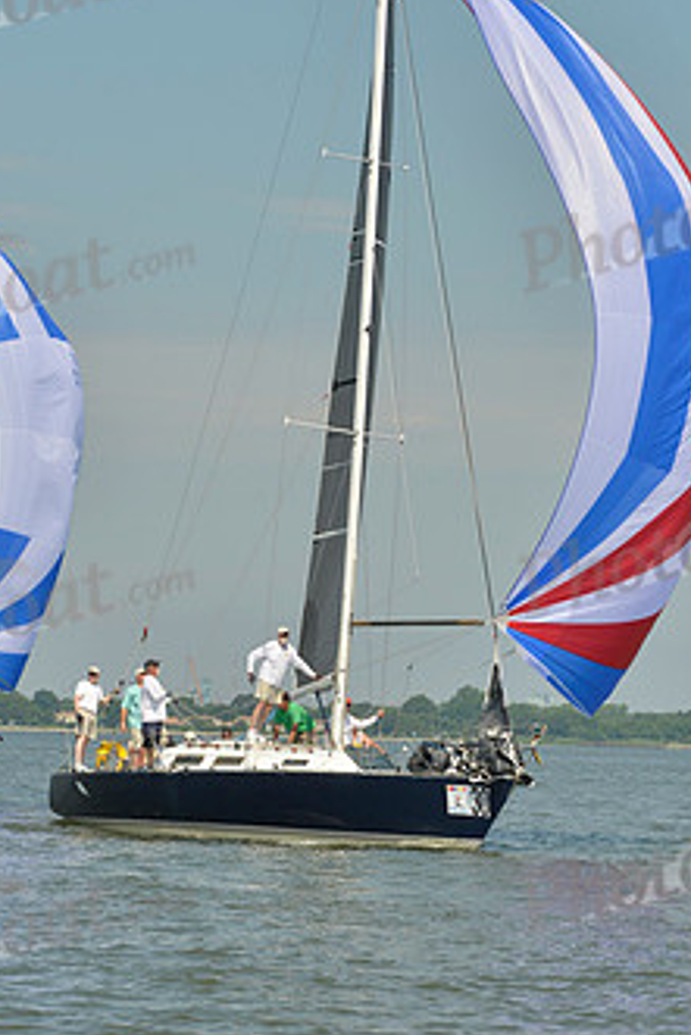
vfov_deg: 12.7
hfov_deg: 8.5
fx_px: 4630
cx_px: 358
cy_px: 419
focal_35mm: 161
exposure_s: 1/800
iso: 280
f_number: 11
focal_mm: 92
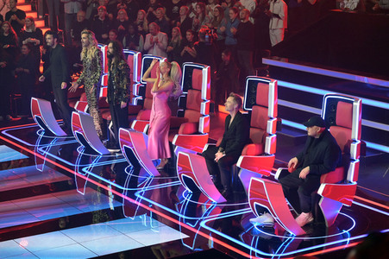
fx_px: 983
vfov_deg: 15.0
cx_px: 194
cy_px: 130
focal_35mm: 91
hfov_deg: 22.4
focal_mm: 91
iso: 6400
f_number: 5.6
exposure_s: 1/250
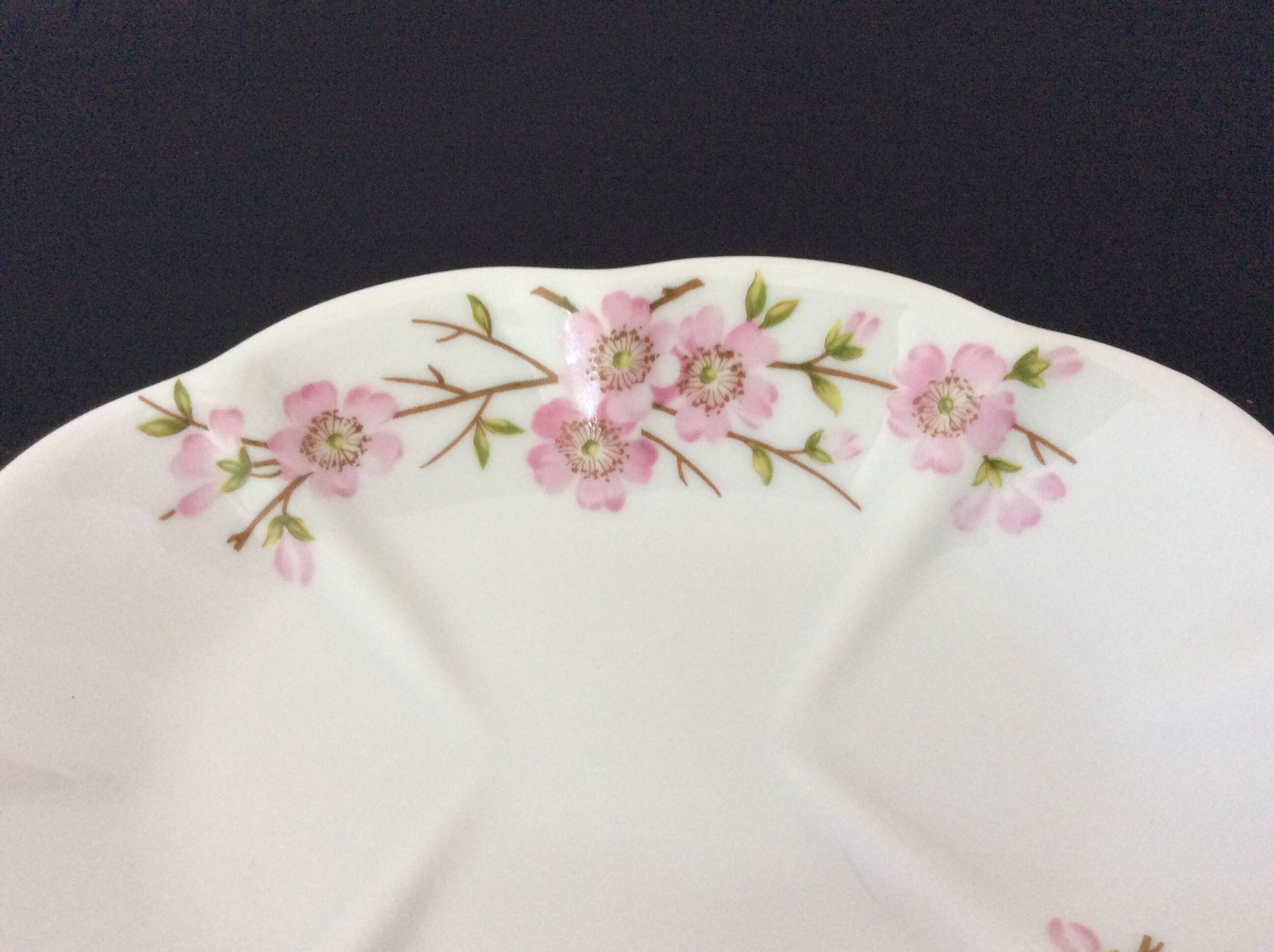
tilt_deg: -55.5
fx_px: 1176
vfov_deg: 44.1
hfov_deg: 56.9
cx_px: 637
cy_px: 476
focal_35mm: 32
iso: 200
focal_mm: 3.3
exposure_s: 1/25
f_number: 2.4
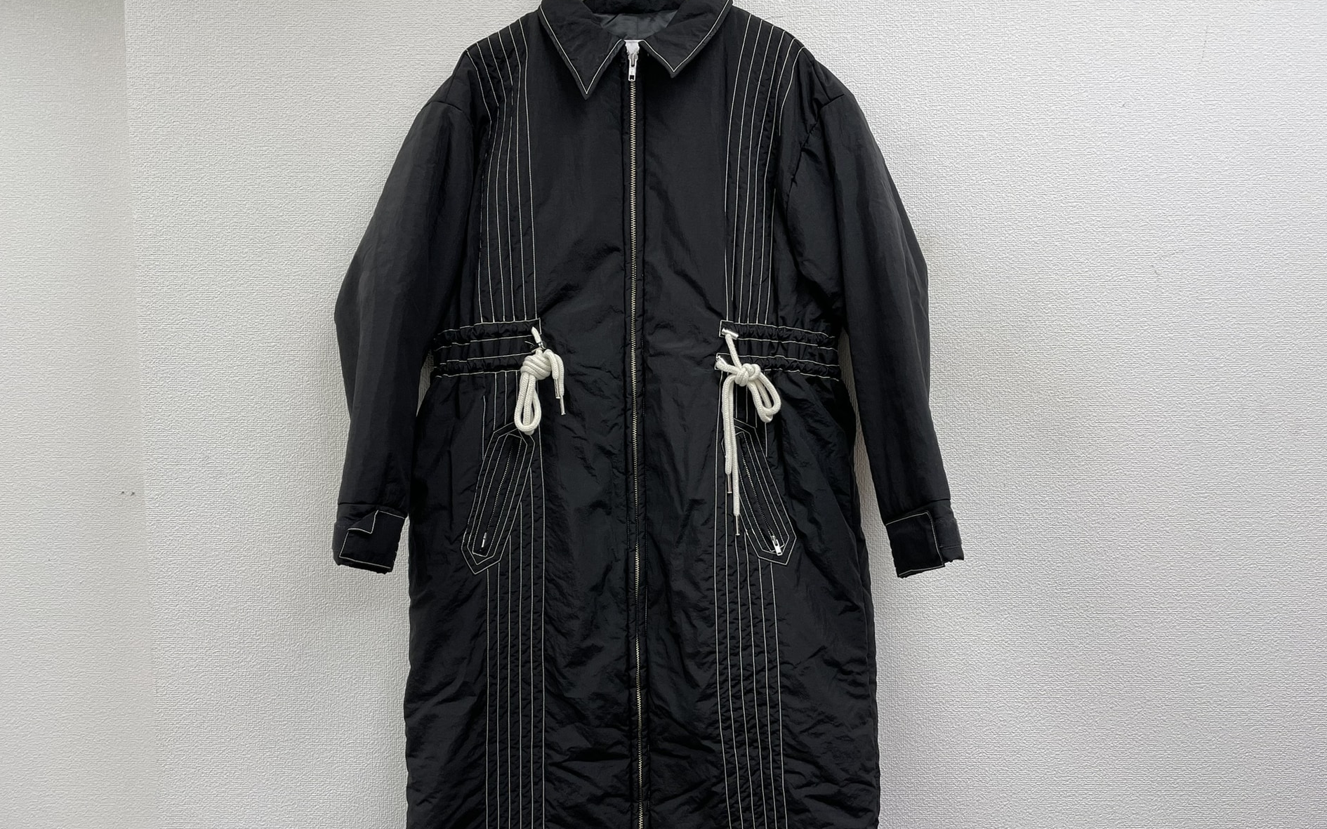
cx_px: 658
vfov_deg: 44.5
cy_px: 439
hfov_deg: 66.5
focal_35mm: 28
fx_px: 1013
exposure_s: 1/83
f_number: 1.6
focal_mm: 4.2
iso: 64
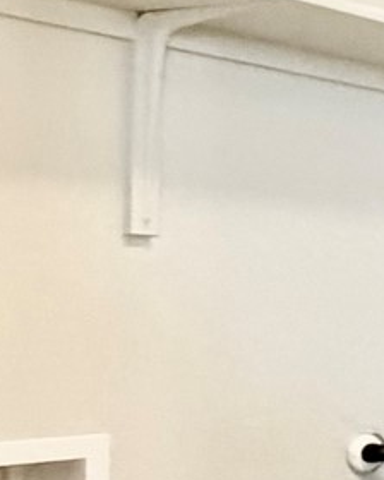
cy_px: 255
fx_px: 1421
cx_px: 1058
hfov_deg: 11.3
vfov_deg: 19.2
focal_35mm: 100
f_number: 2.2
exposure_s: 1/40
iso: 1000
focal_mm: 2.22
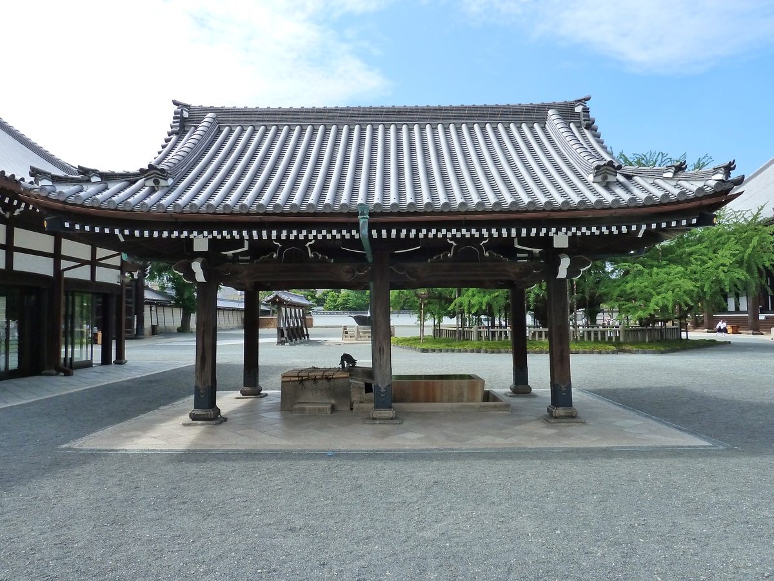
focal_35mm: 25
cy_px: 290
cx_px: 387
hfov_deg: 69.4
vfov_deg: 54.9
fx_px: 559
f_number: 4
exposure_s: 1/500
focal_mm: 4.1
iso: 200
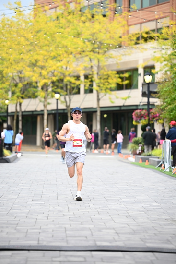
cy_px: 132
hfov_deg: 10.6
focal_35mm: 130
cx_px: 88
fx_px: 953
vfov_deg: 15.8
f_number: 2.8
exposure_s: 1/2000
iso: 1000
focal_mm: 130
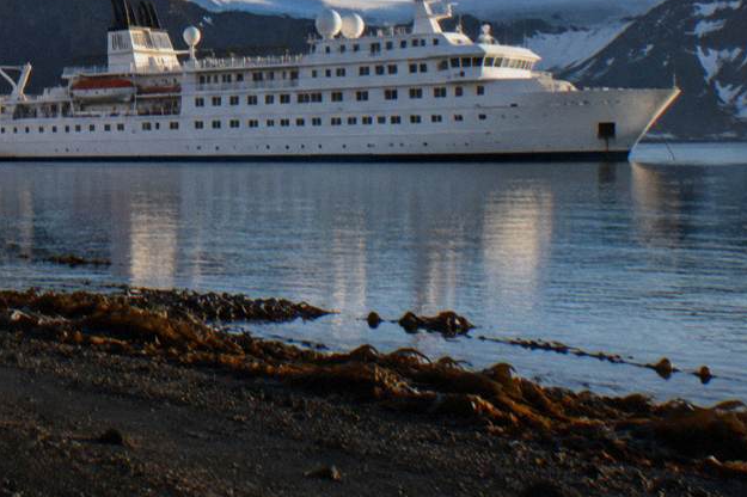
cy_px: 130
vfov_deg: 23.9
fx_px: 1161
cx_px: 231
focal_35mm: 56
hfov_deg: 35.2
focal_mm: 35
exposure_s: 1/800
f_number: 5.6
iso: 400
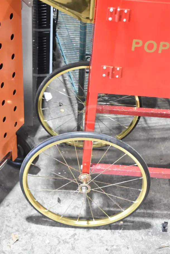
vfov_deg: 31.9
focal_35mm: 63
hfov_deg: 21.6
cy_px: 127
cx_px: 85
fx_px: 446
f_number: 6.3
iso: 6400
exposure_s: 1/160
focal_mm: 42
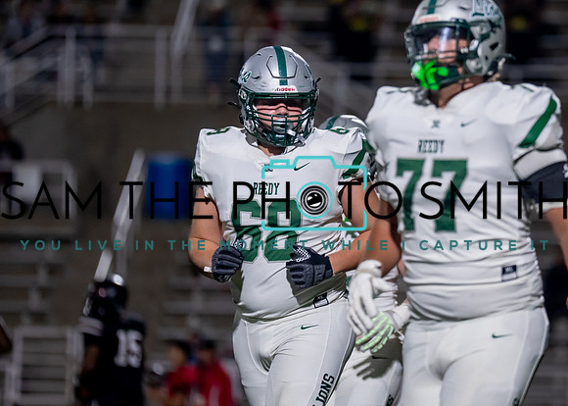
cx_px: 438
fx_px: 5701
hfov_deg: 5.7
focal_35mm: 354
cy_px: 173
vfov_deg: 4.1
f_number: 2.8
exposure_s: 1/1250
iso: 3200
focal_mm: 200
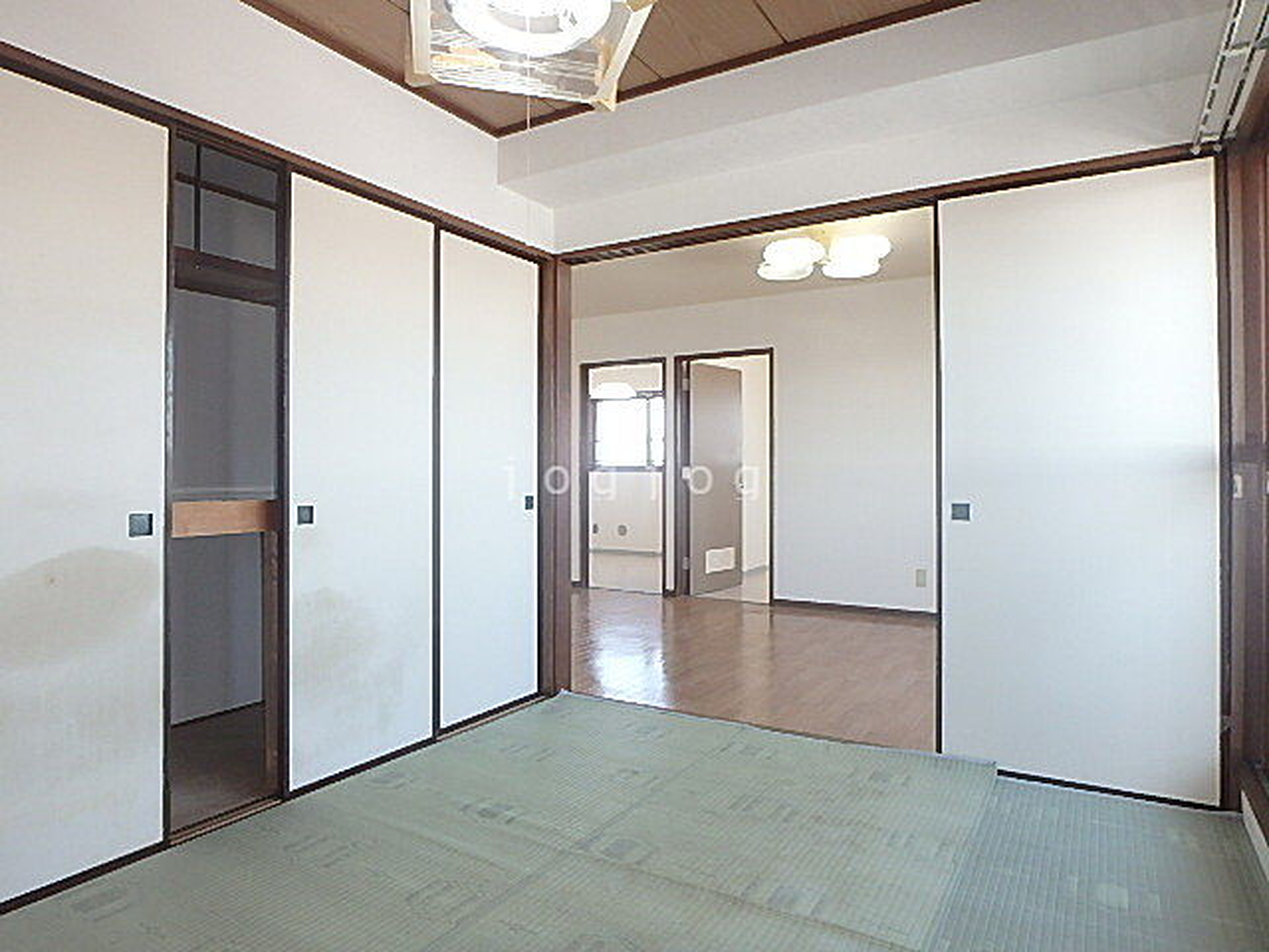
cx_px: 634
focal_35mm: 21
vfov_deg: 63.4
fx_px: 770
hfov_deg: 79.0
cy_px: 476
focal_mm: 3.7
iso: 200
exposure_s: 1/60
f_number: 3.5
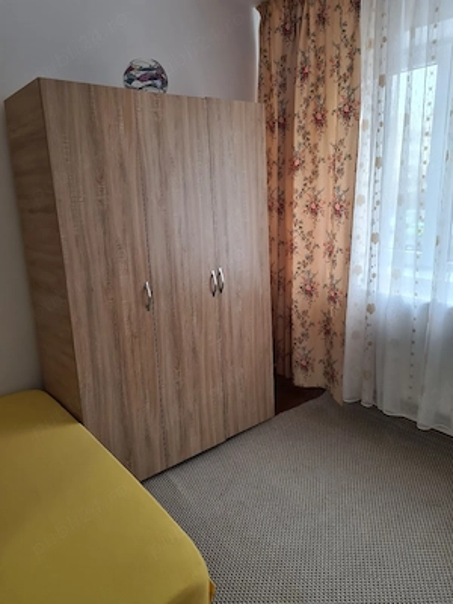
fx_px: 454
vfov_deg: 67.3
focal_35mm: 26
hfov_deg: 53.1
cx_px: 226
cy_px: 302
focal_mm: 5.4
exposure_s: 1/50
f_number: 1.8
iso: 200
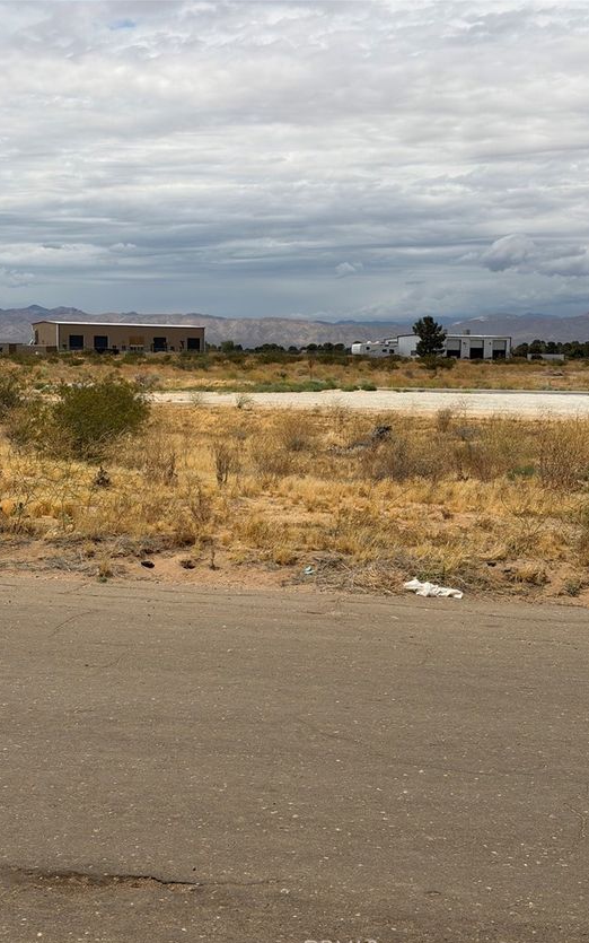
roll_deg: -0.7
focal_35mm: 52
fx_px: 1335
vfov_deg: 38.9
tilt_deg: -5.5
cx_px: 263
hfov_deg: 24.9
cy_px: 481
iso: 64
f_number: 1.78
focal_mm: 6.76
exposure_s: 1/13333
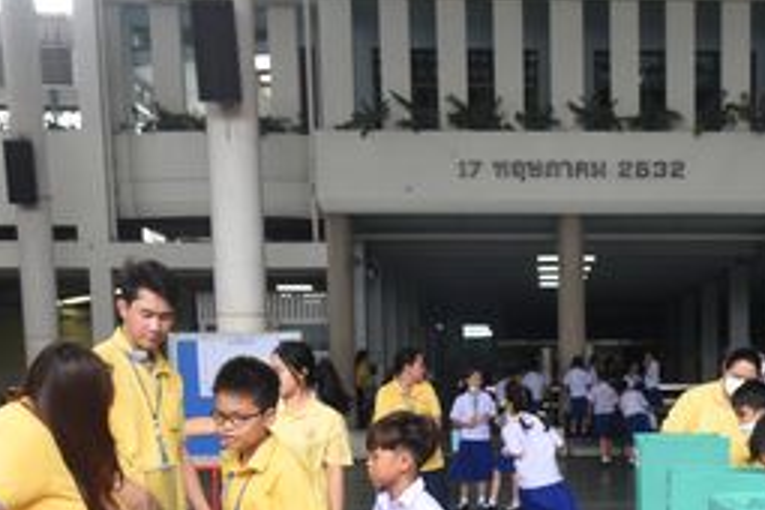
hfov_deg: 24.7
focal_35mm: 80
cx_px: 678
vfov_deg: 16.4
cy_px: 591
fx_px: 1700
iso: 800
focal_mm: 34
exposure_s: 1/200
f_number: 4
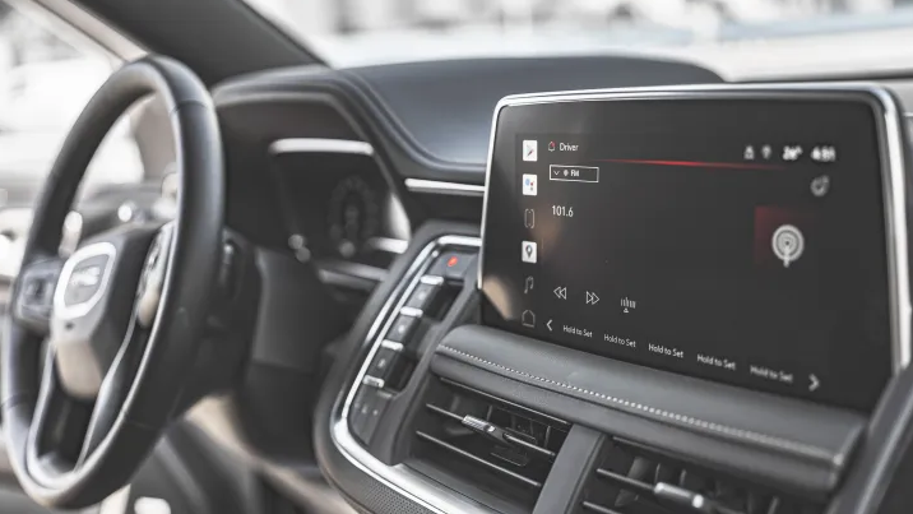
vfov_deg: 28.9
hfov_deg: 49.4
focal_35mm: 41
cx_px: 451
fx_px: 993
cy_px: 324
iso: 64
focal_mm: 35
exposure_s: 1/500
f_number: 1.8
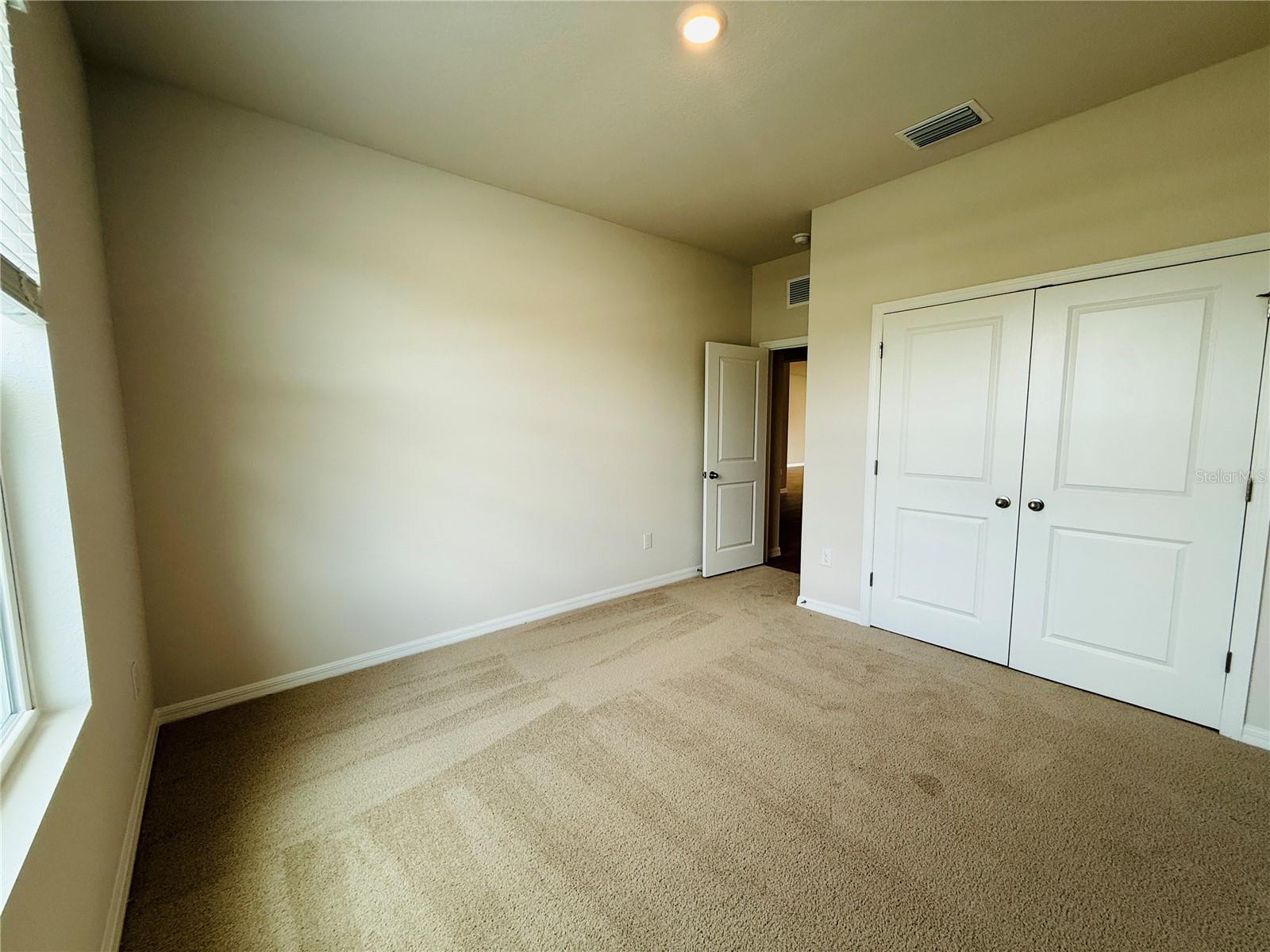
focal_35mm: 14
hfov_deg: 102.1
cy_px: 476
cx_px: 635
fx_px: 514
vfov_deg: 85.7
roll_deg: +0.0
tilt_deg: -5.1
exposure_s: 1/99
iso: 100
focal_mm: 2.22
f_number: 2.2
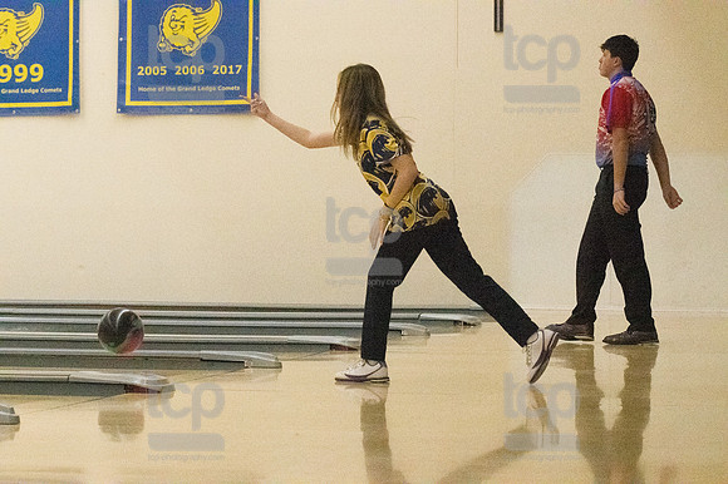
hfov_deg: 17.1
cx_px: 364
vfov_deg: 11.4
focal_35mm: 120
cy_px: 242
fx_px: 2425
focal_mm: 80
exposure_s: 1/1250
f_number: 4.5
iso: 10000
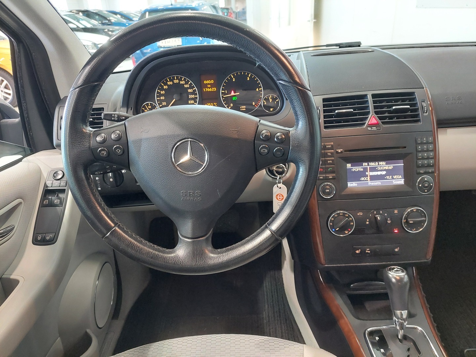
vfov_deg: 54.9
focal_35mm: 25
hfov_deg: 69.4
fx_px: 344
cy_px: 178
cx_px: 238
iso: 500
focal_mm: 5.23
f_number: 1.8
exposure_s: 1/30
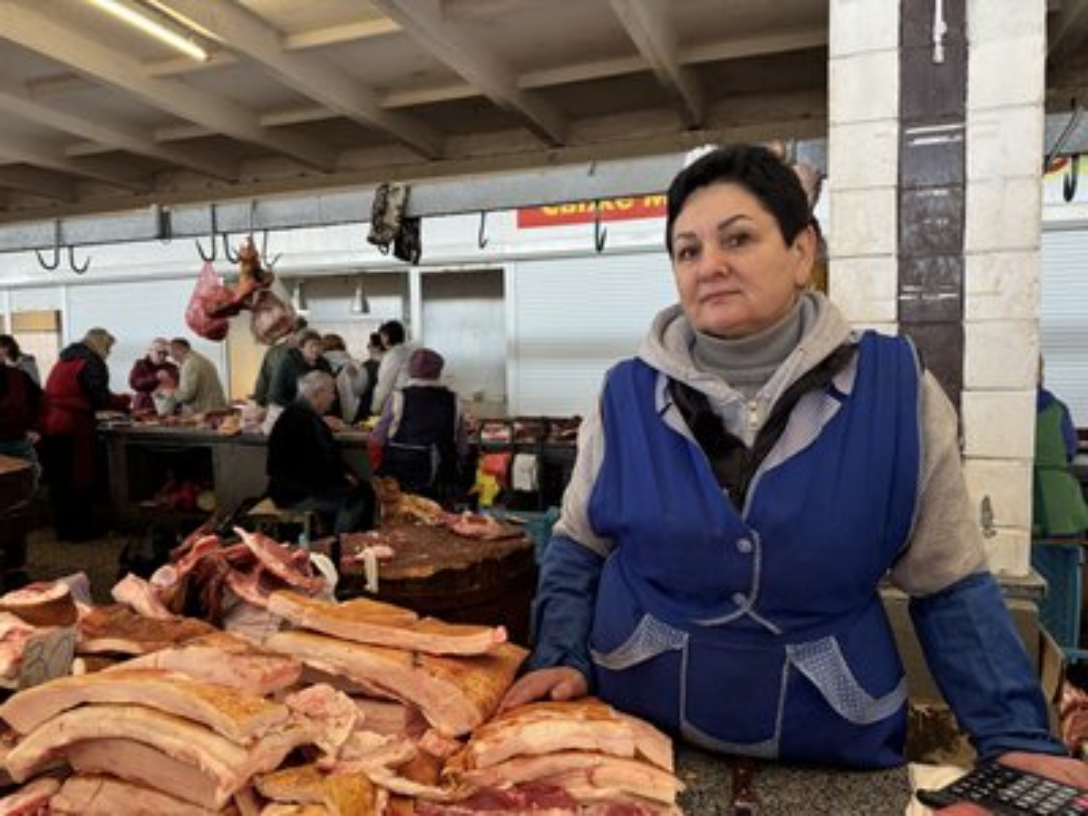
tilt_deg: -4.5
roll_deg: +0.7
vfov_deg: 56.8
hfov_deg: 71.6
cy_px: 408
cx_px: 544
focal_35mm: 24
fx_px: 754
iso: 160
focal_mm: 6.76
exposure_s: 1/100
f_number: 1.78
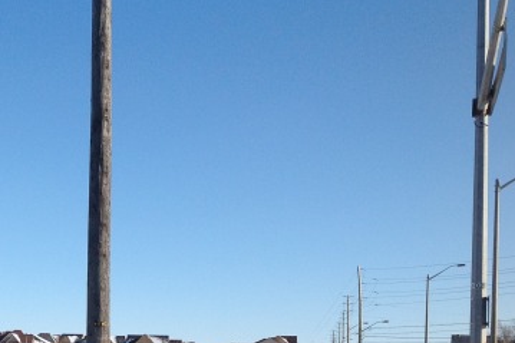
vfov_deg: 17.9
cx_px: 19
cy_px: 357
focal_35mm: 74
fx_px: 1058
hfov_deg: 26.1
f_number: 2.4
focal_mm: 4.28
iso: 80
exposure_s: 1/1681
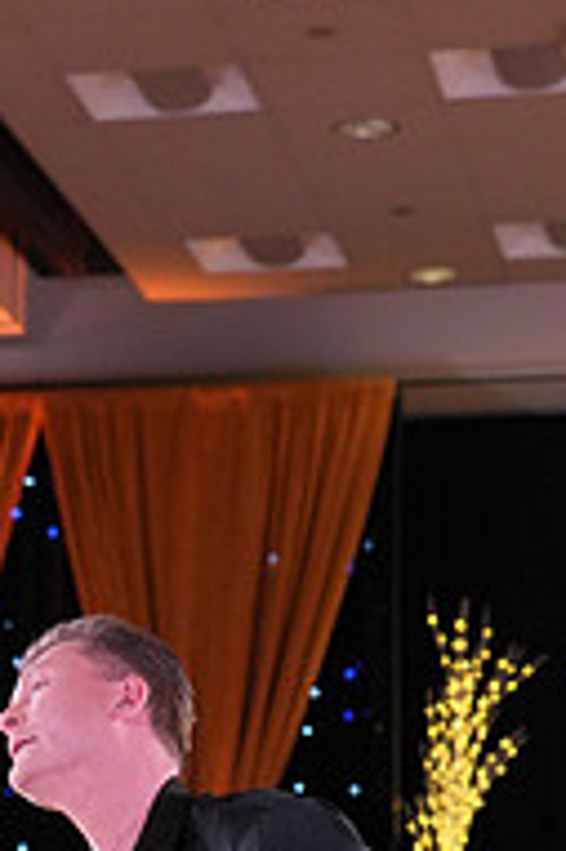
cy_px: 1163
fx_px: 3591
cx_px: -176
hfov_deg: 8.9
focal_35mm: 152
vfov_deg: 13.0
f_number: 4
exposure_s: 1/400
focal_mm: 50
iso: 2000
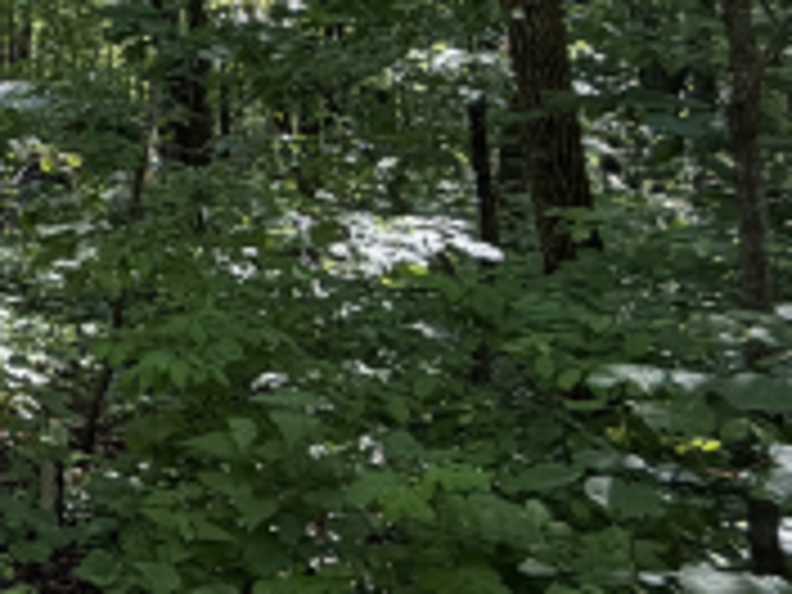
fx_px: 1213
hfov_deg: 21.0
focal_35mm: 53
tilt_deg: +4.3
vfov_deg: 26.4
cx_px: -695
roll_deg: -0.4
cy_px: 40
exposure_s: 1/121
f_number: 2.2
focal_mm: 2.22
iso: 80
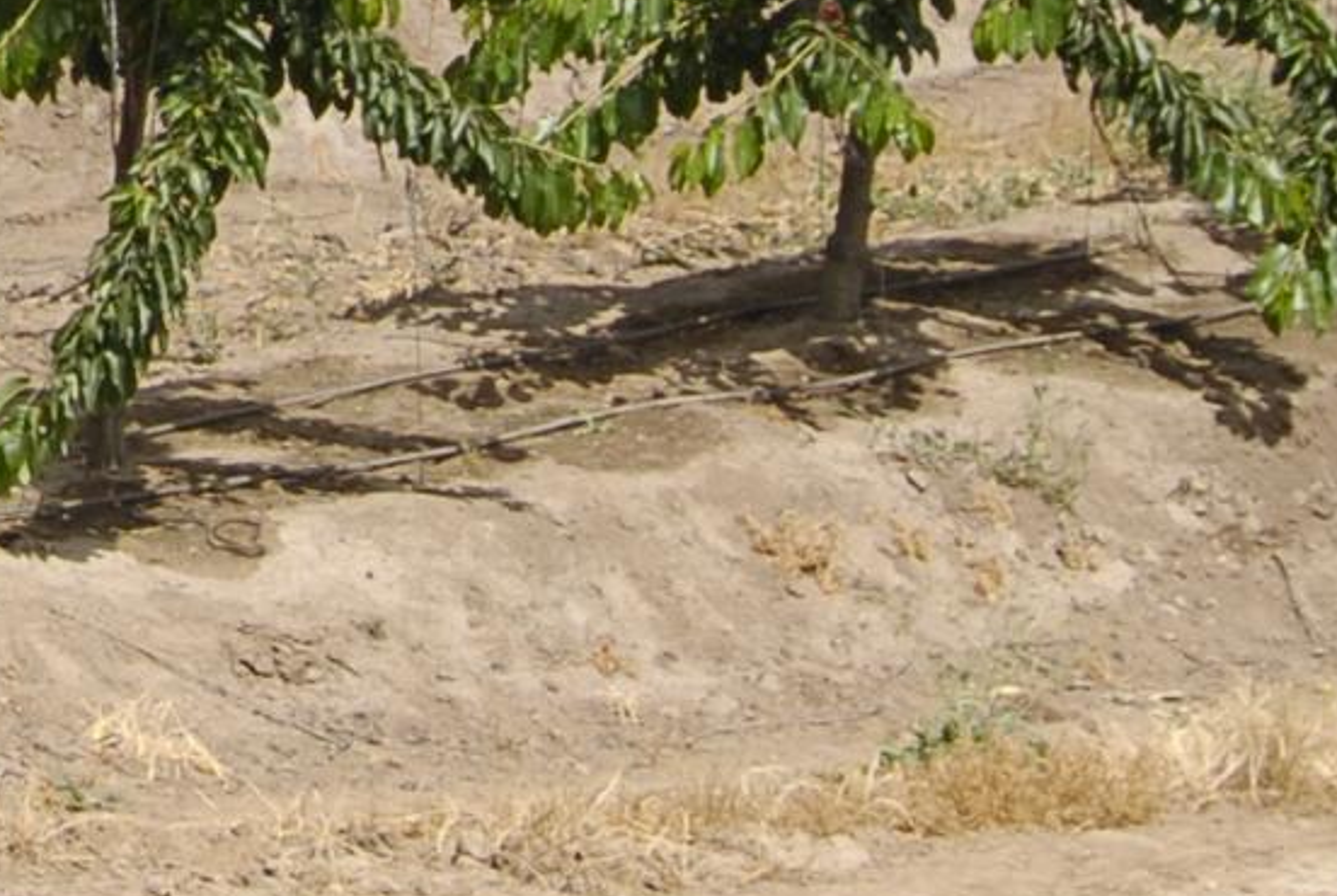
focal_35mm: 189
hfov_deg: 10.2
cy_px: -746
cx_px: -1100
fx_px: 7030
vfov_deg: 7.1
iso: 100
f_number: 7.1
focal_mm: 24
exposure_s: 1/320
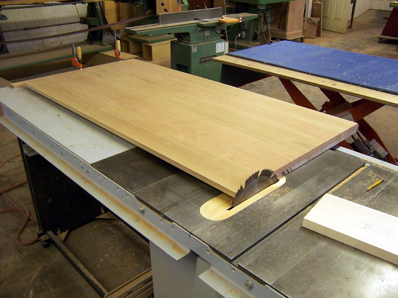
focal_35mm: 33
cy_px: 149
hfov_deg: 55.4
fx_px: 379
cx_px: 199
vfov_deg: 42.9
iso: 140
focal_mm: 5.5
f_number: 3.4
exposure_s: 1/15
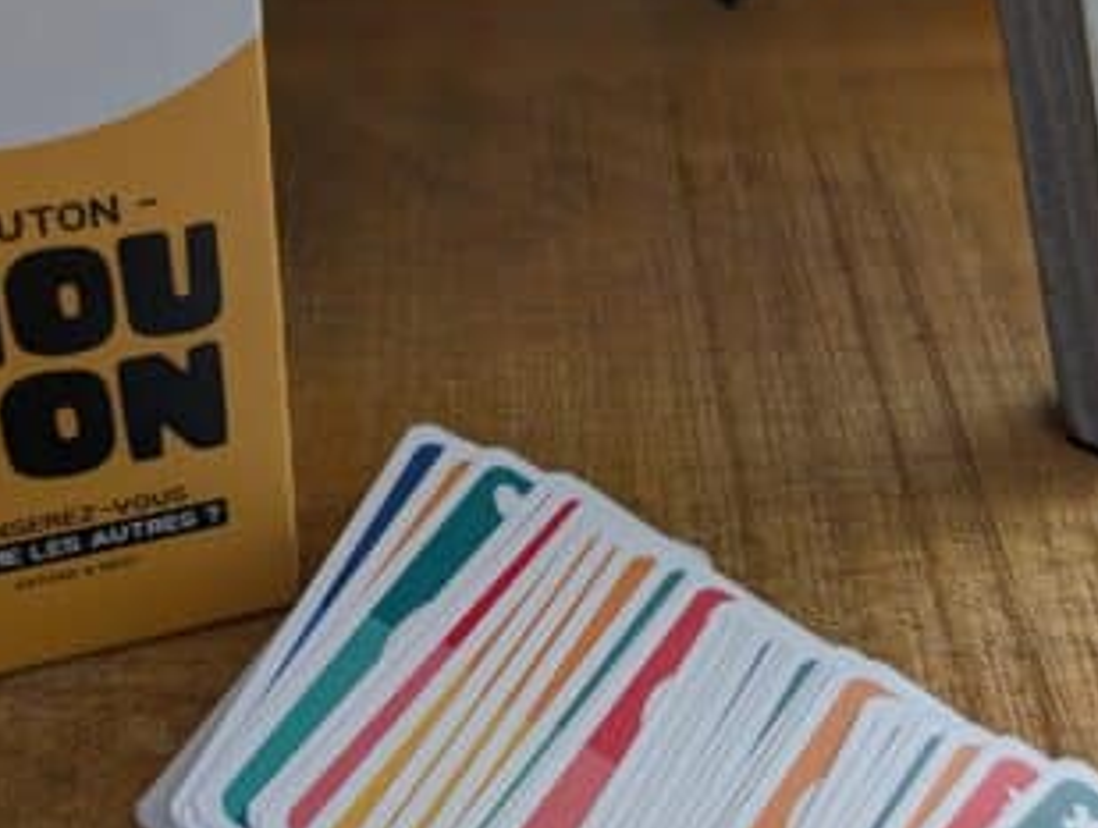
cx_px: 540
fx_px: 1716
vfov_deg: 27.1
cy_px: 430
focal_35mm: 54
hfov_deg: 35.5
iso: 113
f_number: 1.68
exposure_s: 1/112
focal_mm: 6.9
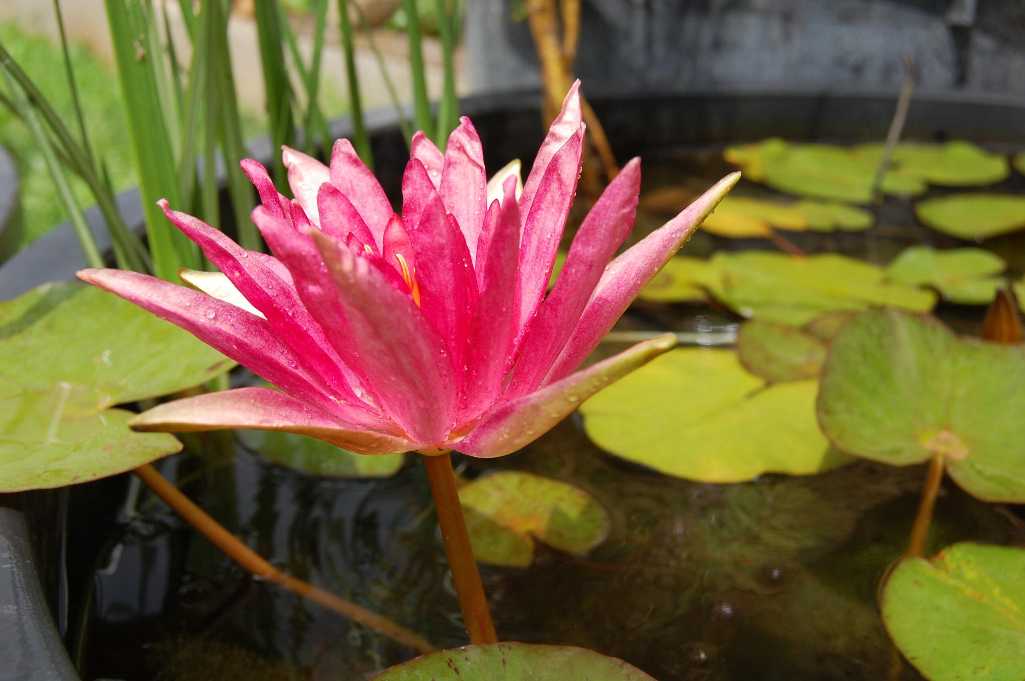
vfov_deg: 31.8
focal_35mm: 42
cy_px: 340
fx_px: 1195
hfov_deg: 46.4
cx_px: 512
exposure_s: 1/250
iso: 200
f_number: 8
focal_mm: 28
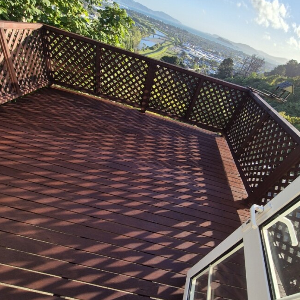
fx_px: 157
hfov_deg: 87.4
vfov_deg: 87.0
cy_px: 168
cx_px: 155
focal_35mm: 16
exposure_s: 1/728
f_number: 2.2
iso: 50
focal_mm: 2.2
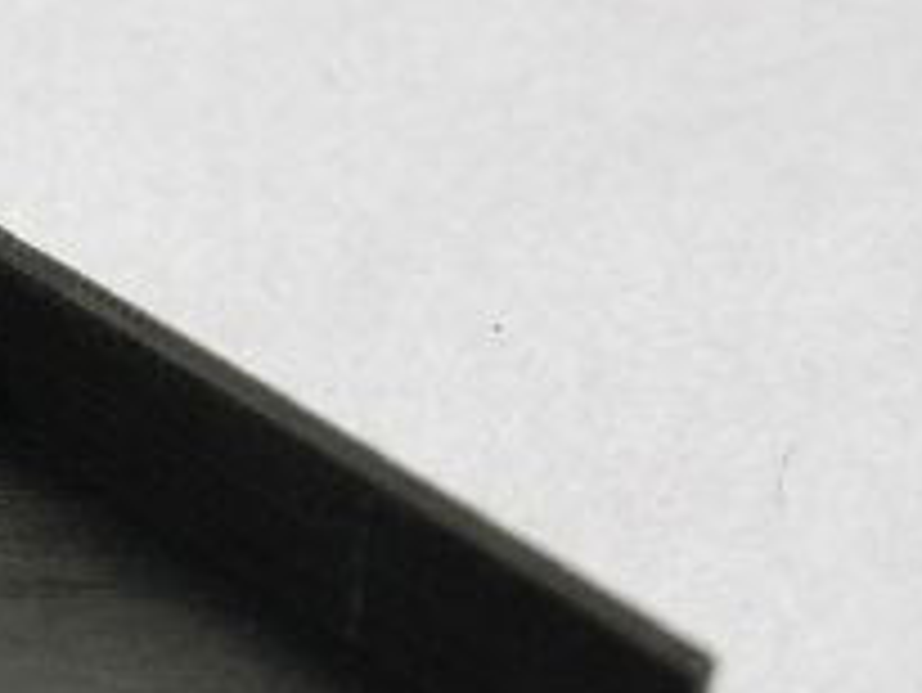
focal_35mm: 122
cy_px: 850
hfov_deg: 15.5
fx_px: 3262
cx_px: -184
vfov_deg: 11.8
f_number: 4
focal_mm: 29
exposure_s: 1/60
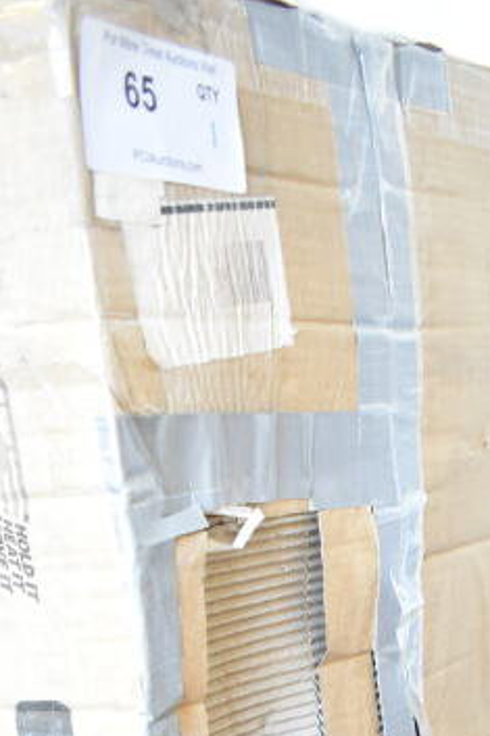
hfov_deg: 19.2
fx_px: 1430
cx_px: 400
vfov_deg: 25.1
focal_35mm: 70
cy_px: 951
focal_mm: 18
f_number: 4
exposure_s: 1/60
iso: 1600
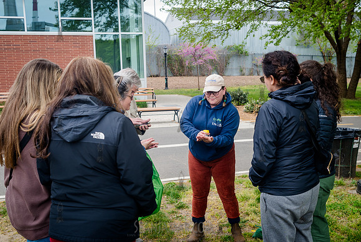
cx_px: 197
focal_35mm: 38
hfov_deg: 50.3
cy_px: 121
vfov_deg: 35.0
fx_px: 384
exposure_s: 1/160
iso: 250
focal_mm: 35
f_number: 5.6
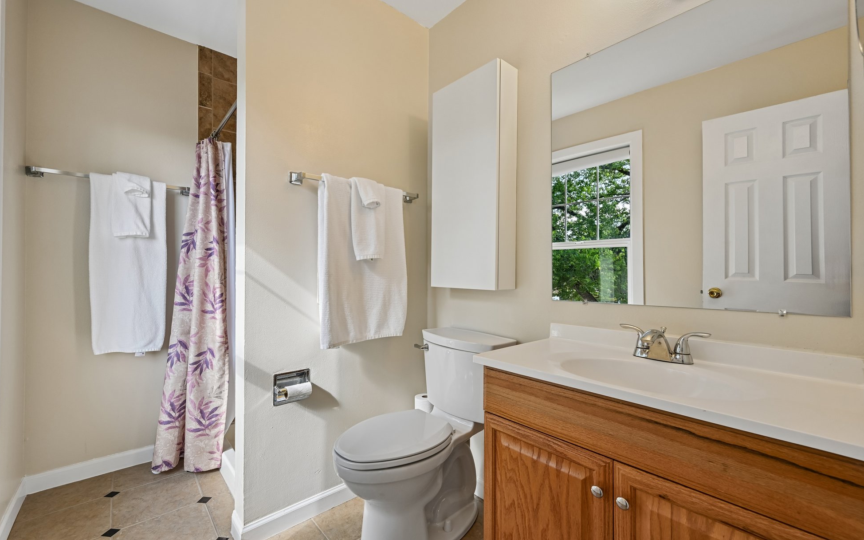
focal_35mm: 15
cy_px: 267
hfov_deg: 101.4
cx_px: 416
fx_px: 353
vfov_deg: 74.8
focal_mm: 14
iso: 64
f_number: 8
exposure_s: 1/25
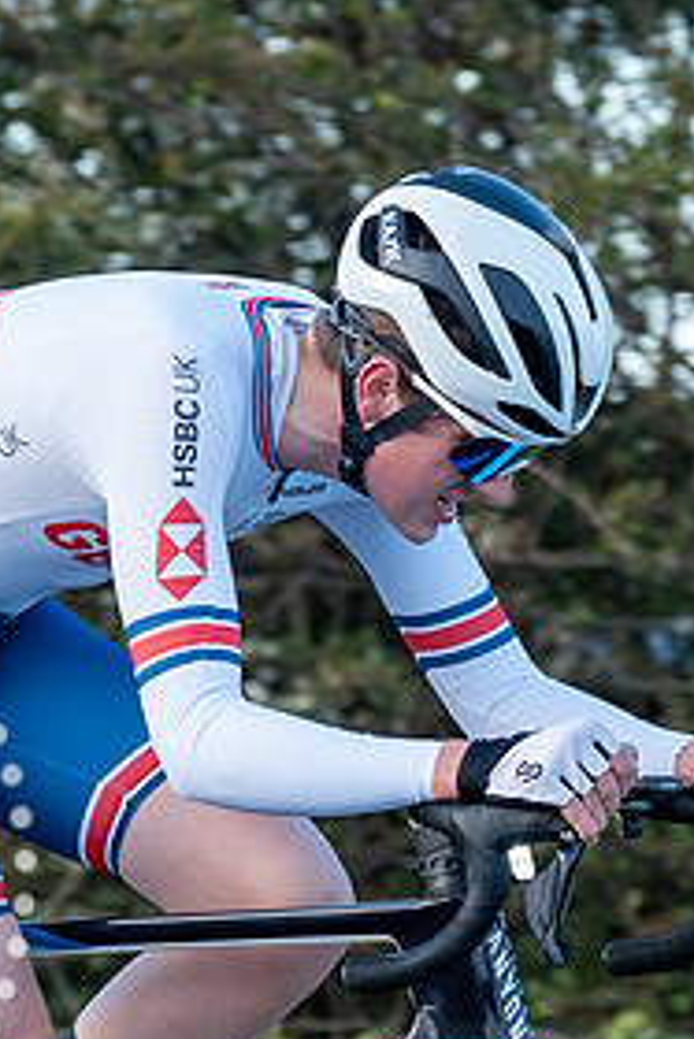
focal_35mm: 403
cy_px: 485
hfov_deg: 3.4
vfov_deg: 5.1
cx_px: 289
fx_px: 11638
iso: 800
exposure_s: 1/1000
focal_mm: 95
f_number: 3.5
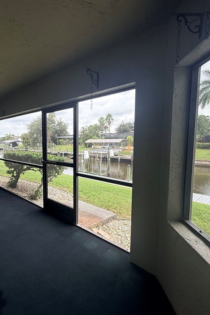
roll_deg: -0.3
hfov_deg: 61.1
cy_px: 157
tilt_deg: -5.0
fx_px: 175
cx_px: 80
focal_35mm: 20
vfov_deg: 84.0
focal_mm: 2.22
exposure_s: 1/206
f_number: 2.2
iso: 64
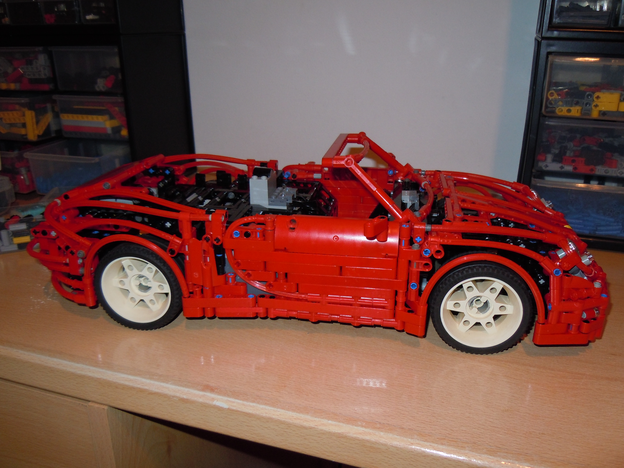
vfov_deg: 46.8
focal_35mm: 30
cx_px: 312
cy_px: 234
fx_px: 541
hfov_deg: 60.0
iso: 200
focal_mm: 5.4
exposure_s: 1/30
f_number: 3.5
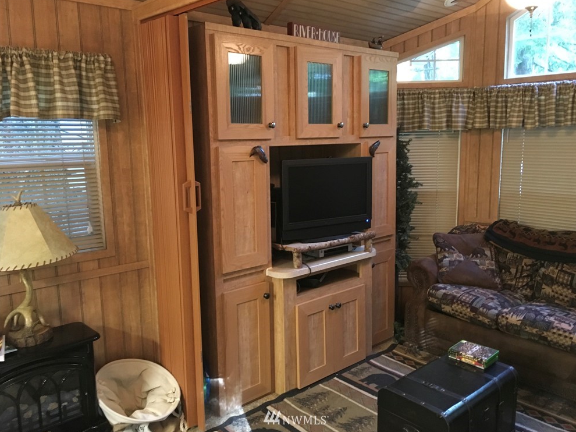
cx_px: 296
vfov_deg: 46.8
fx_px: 499
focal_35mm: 30
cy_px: 216
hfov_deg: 60.0
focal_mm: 4.15
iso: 400
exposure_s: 1/15
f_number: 2.2
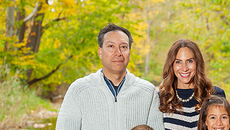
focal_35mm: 116
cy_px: 111
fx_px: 708
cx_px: 185
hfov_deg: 18.3
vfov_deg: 10.4
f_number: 3.2
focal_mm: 52
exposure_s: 1/125
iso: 400
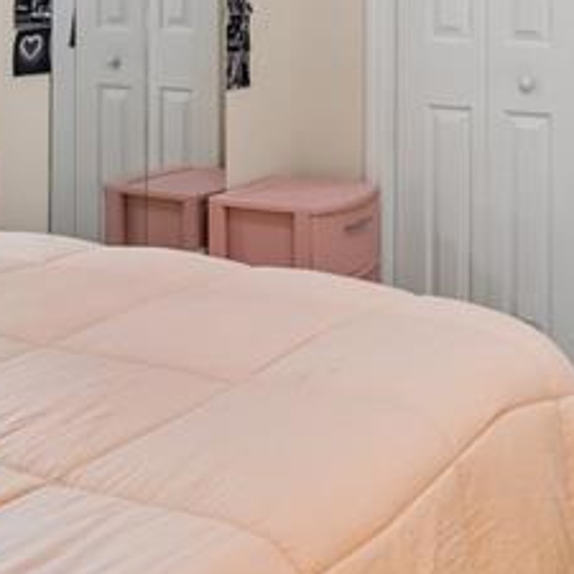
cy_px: -41
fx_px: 1088
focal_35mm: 58
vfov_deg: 27.3
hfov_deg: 28.2
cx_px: 536
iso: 100
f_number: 7.1
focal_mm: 10
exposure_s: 1/4
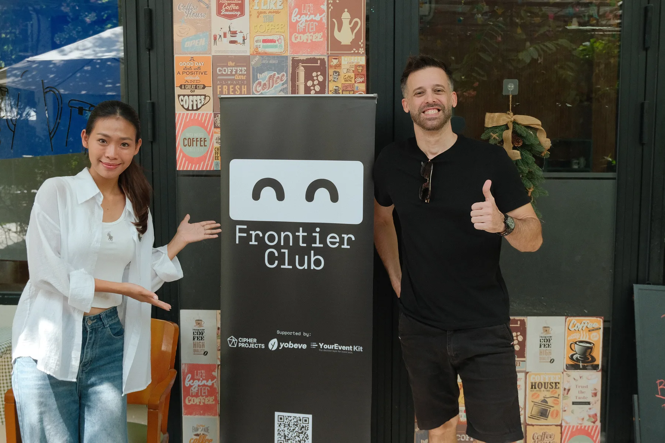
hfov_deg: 47.4
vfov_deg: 32.6
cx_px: 332
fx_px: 757
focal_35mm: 41
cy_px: 222
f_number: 5.6
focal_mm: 27.1
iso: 1000
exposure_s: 1/250
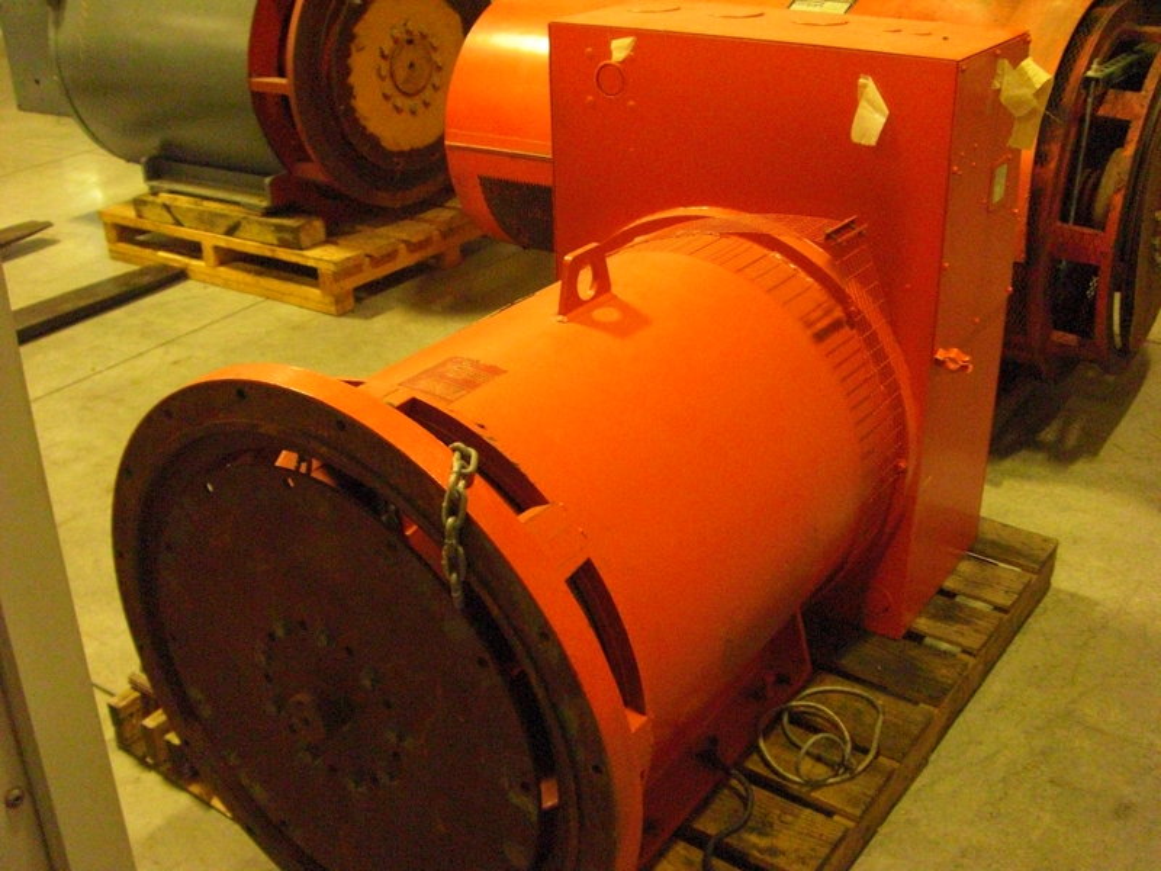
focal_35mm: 38
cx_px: 580
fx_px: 1274
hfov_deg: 49.0
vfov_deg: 37.7
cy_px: 436
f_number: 2.7
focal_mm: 6.2
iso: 800
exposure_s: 1/20
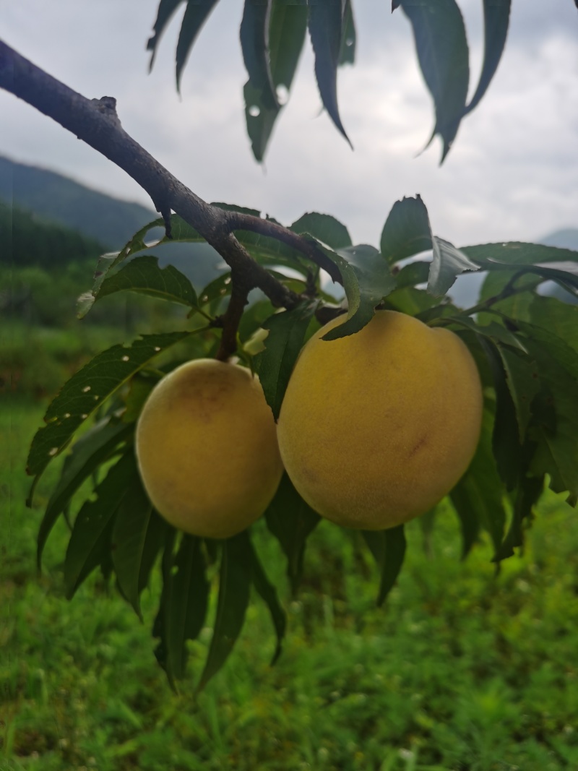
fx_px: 601
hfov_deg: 51.3
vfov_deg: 65.3
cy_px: 386
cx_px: 289
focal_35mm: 27
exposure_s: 1/1488
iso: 50
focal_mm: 5.58
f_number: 1.8
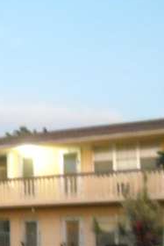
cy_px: 203
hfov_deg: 12.7
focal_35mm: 104
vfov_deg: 19.4
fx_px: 710
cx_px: -60
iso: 800
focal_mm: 5.7
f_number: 2.8
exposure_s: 1/7
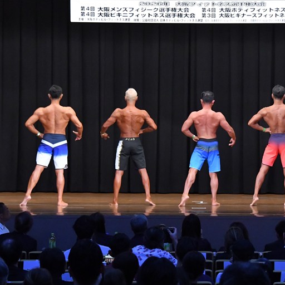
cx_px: 207
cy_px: 142
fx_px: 1295
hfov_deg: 12.5
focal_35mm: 139
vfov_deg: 12.6
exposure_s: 1/400
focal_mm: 72
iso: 8000
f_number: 5.6
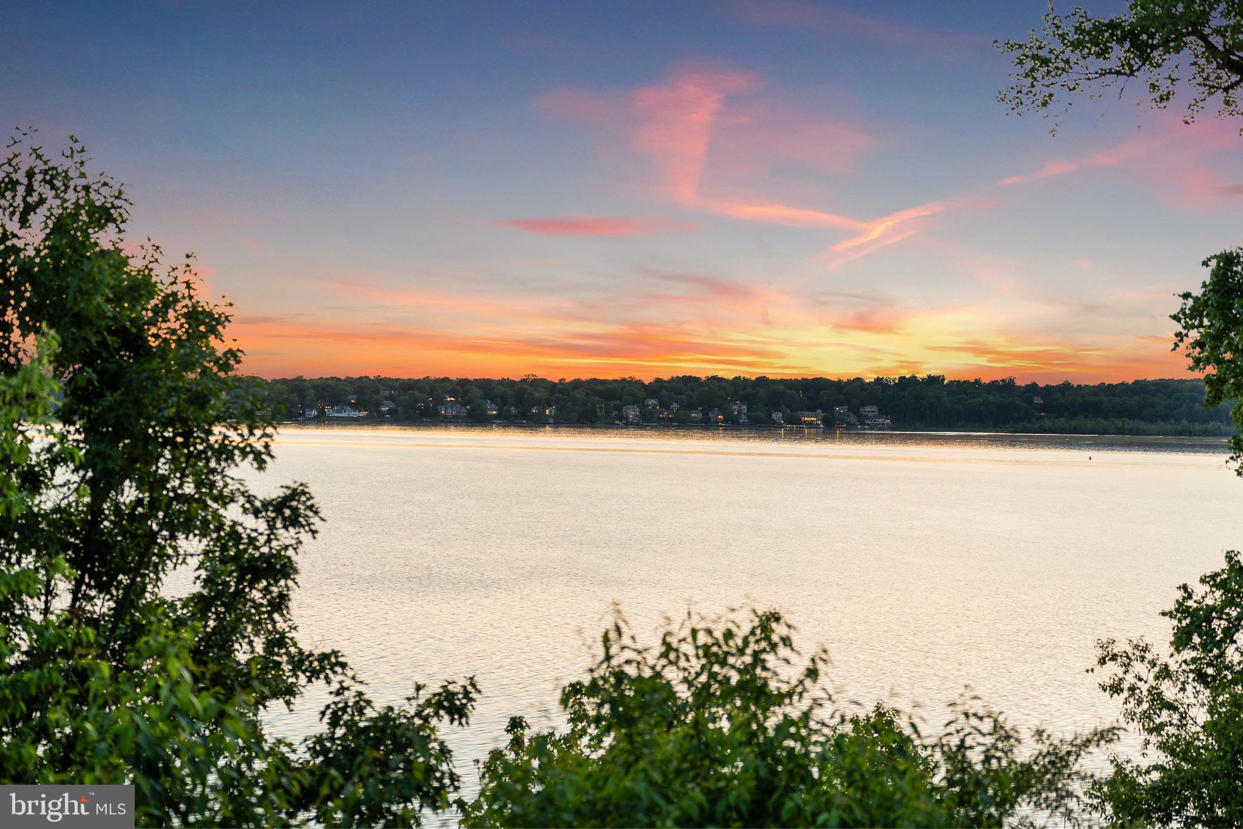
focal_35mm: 50
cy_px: 414
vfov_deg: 27.0
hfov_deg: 39.6
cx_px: 622
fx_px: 1727
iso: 80
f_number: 1.8
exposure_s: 1/5
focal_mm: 50
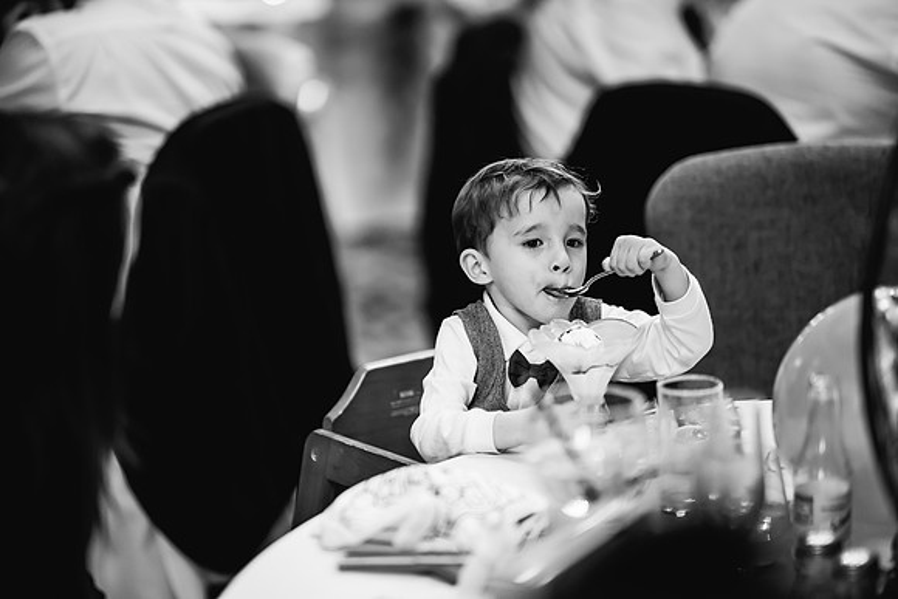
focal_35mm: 85
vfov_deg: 16.1
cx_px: 449
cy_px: 300
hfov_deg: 23.9
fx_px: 2121
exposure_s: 1/250
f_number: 1.4
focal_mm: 85
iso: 1250
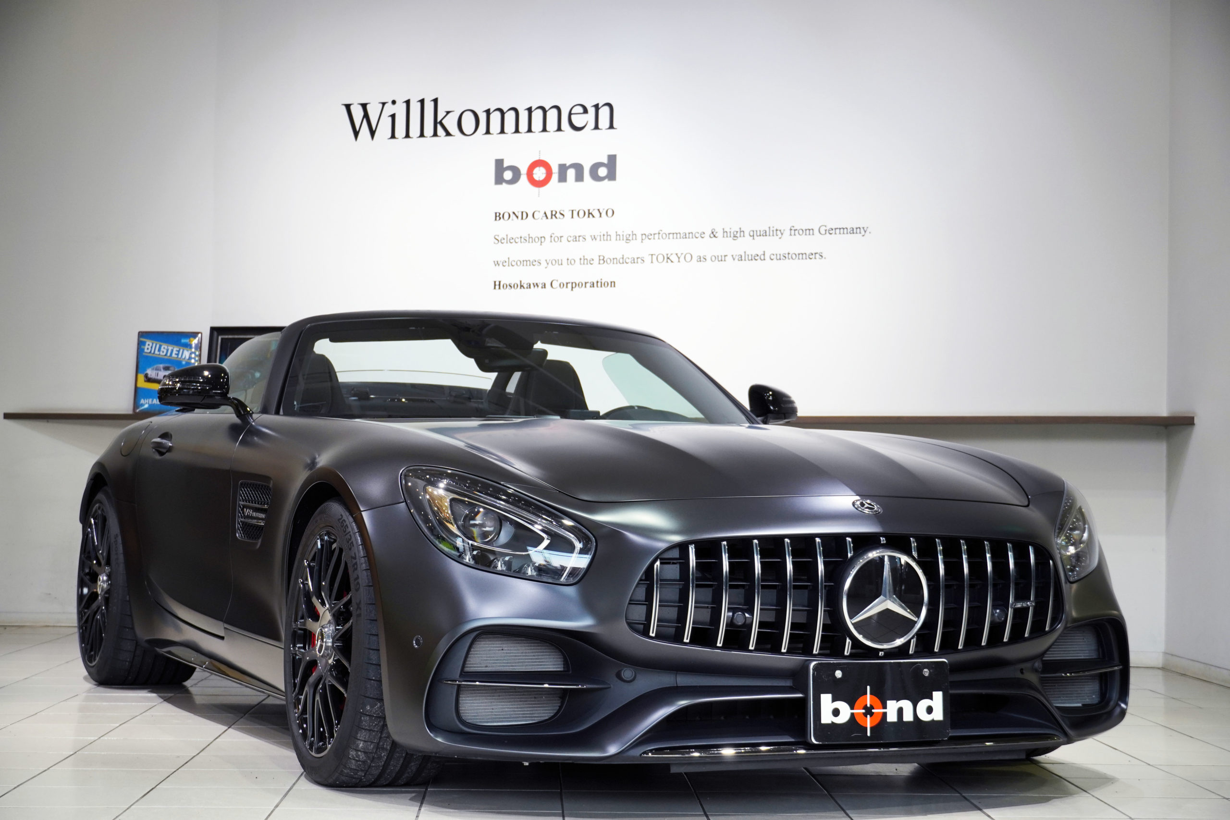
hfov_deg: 31.9
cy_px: 410
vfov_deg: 21.6
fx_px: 2152
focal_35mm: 63
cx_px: 615
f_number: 5
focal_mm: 42
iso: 500
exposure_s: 1/80
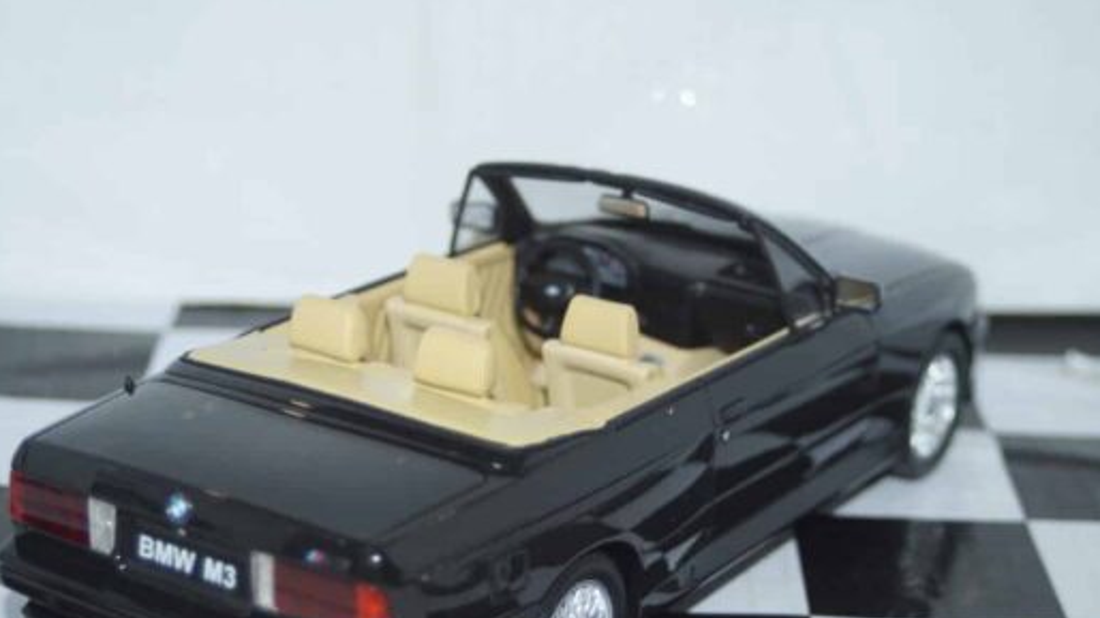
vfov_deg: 14.6
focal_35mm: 83
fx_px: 2409
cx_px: 464
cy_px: 419
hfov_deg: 25.7
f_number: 4.5
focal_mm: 45
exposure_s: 1/80
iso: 320
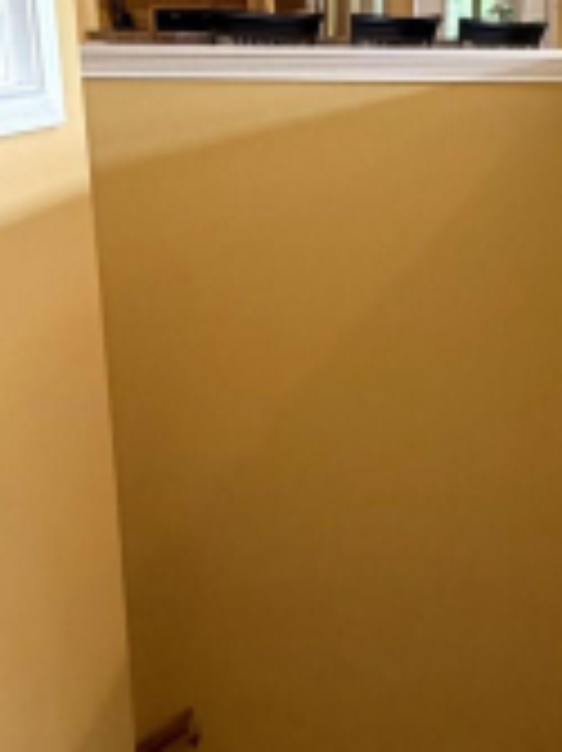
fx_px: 1214
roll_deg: -1.6
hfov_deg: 25.7
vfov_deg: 33.7
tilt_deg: -21.6
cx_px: 423
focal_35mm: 56
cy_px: 556
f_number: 2.2
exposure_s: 1/60
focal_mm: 2.22
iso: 400
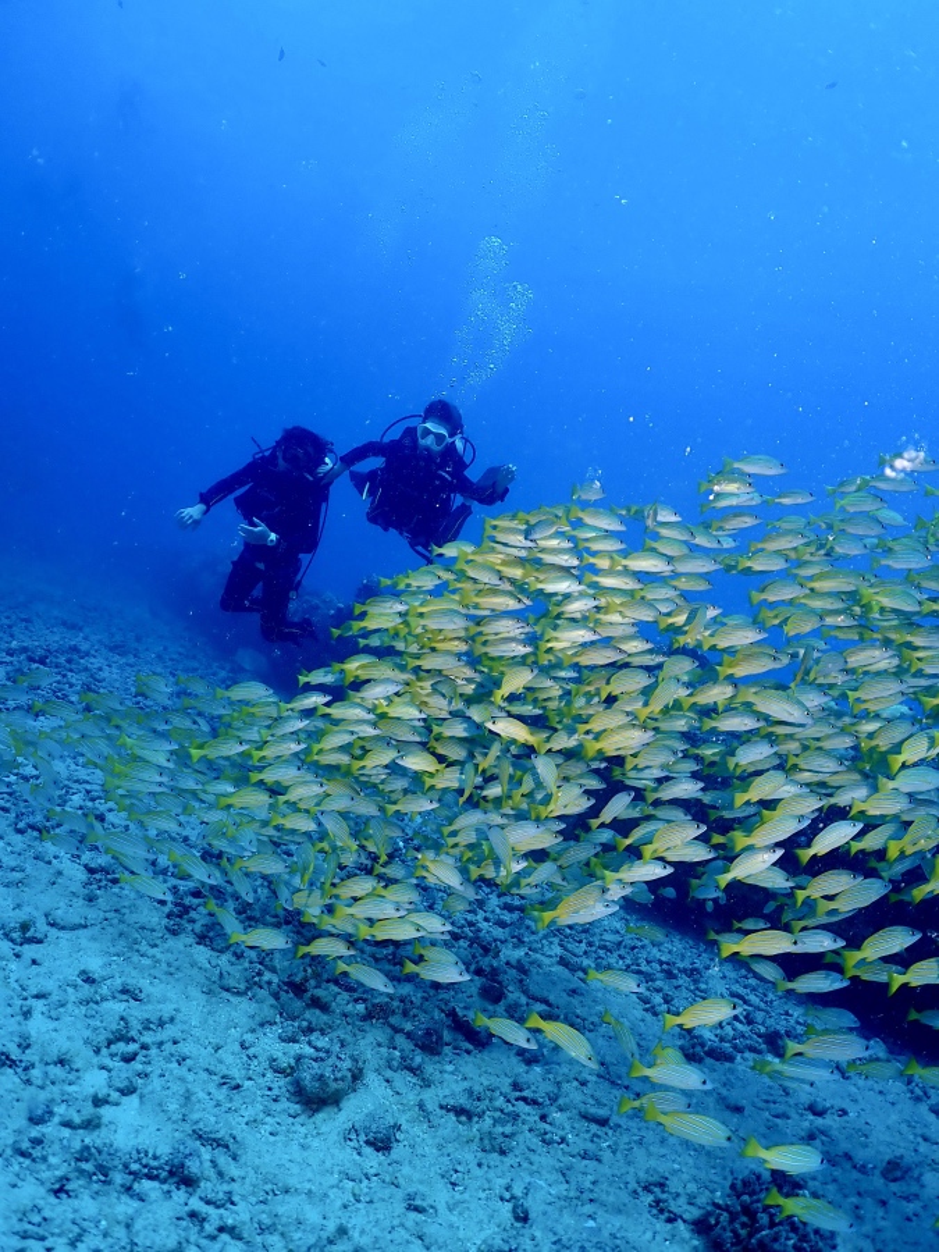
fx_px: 904
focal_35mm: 25
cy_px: 626
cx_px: 470
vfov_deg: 69.4
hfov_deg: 54.9
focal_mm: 4.5
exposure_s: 1/400
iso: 100
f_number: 2.8
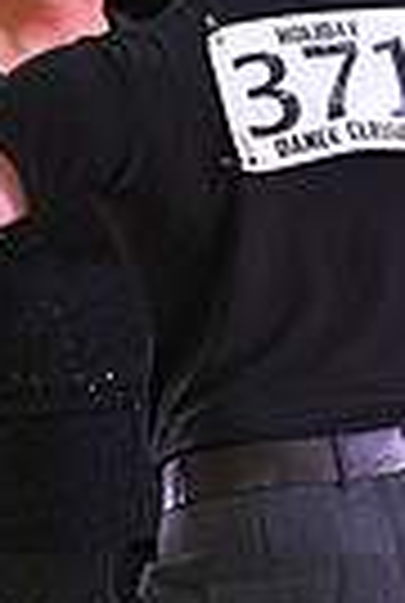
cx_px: 169
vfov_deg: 2.4
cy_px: 706
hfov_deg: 1.6
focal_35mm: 864
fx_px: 14504
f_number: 5
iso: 3200
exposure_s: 1/320
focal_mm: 200
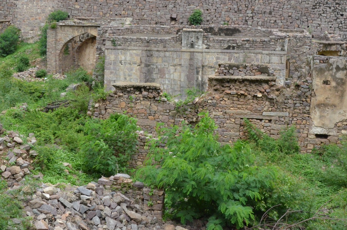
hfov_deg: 41.1
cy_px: 67
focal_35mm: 48
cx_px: 144
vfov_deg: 27.7
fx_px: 462
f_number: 18
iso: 2000
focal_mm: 22
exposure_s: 1/640
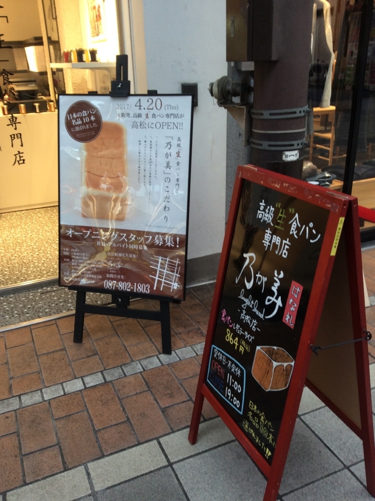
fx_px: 463
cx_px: 188
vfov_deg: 56.9
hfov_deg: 44.1
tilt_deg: -23.2
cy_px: 250
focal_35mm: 32
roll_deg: +1.8
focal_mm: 3.3
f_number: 2.4
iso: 50
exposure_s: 1/24
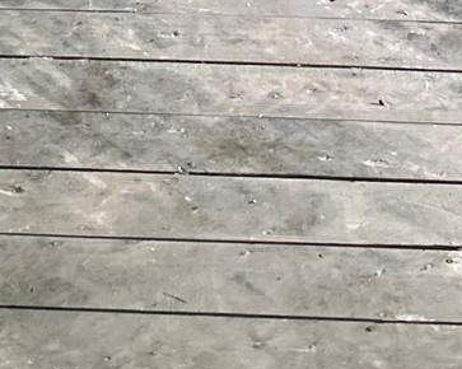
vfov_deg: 12.6
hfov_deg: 17.2
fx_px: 1531
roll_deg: +1.2
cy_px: -276
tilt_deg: -20.1
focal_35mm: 112
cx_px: 214
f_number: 1.5
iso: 640
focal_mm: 5.7
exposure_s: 1/40
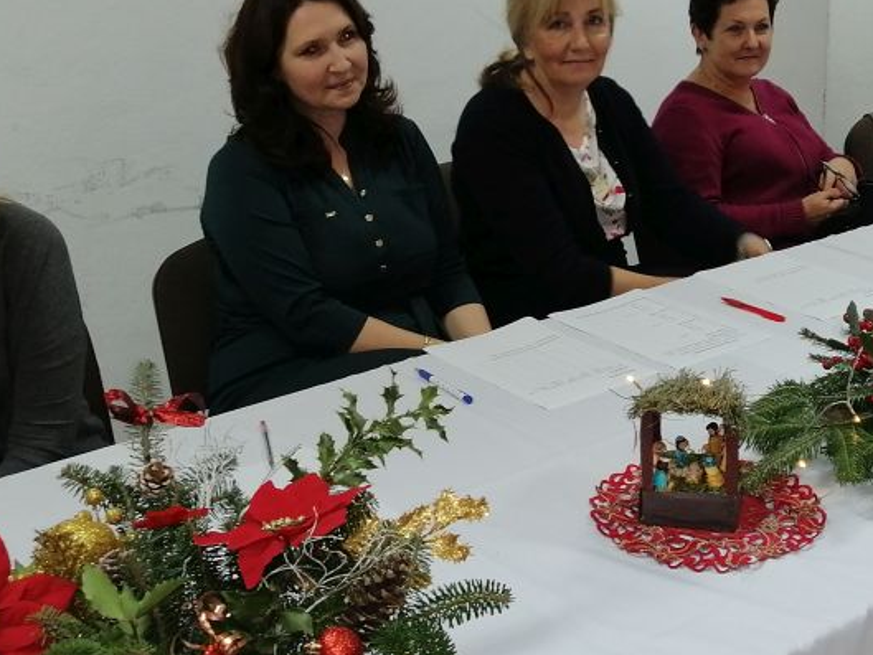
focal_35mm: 59
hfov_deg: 32.3
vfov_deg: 24.8
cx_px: 602
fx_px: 1488
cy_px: 251
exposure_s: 1/33.3
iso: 100
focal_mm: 3.95
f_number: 1.8
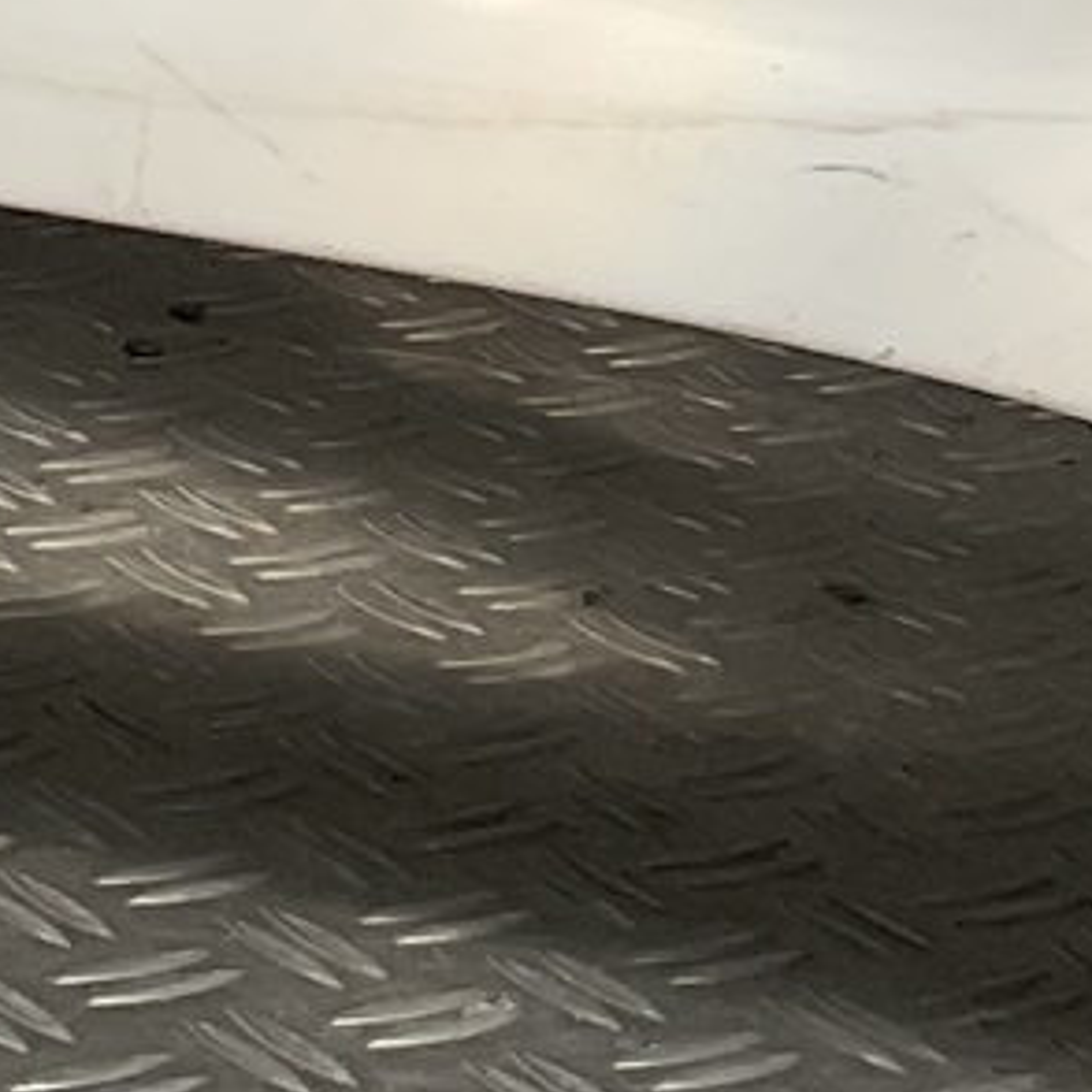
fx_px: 6282
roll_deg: -4.8
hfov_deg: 9.7
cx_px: -375
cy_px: -609
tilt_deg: -10.3
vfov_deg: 9.6
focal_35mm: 176
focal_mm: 3
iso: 16
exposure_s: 1/1675
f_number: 1.8
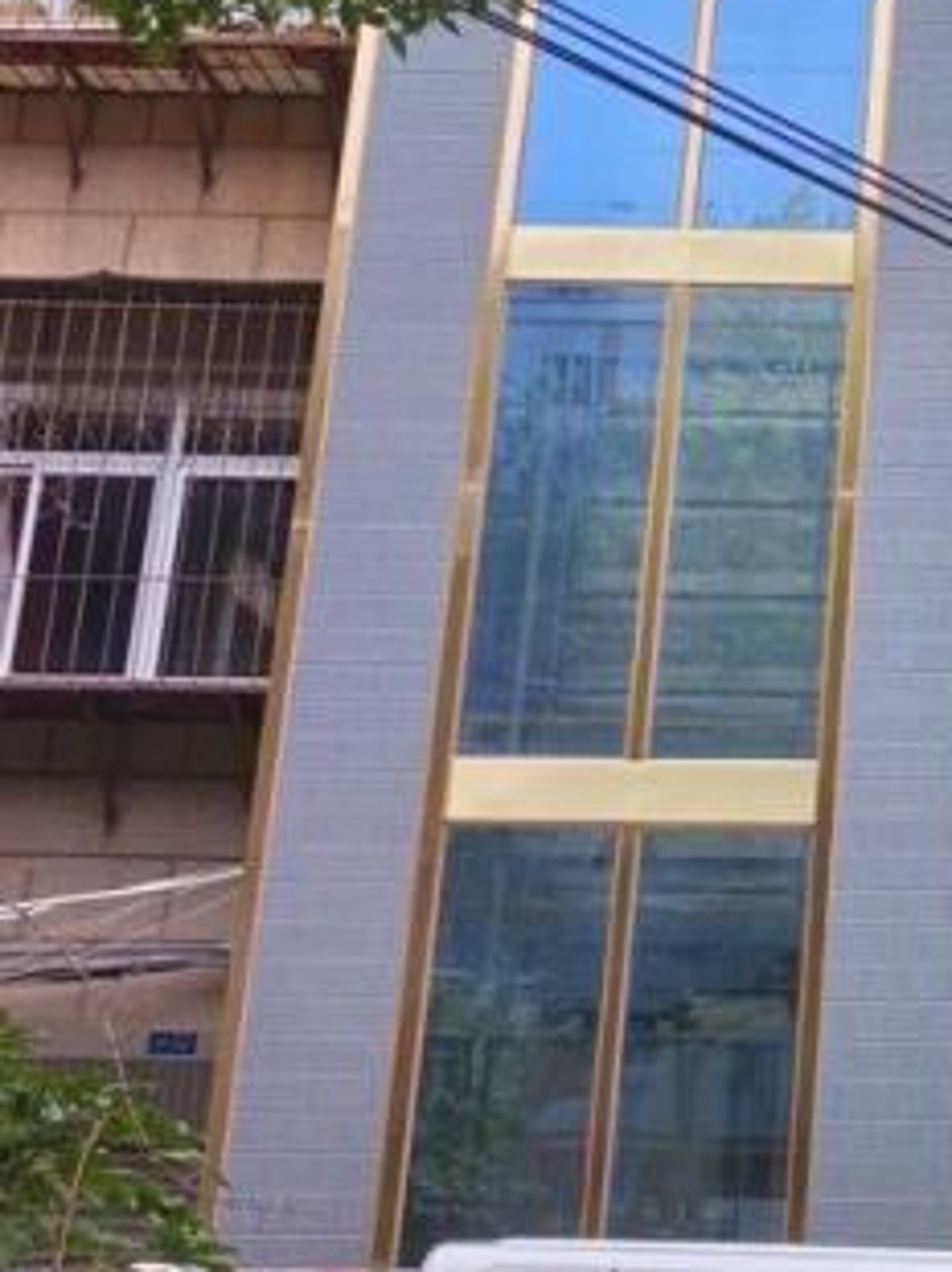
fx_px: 3488
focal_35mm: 95
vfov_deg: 18.5
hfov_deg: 14.6
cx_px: 1379
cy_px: -589
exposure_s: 1/944
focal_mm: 5.6
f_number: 1.57
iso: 71
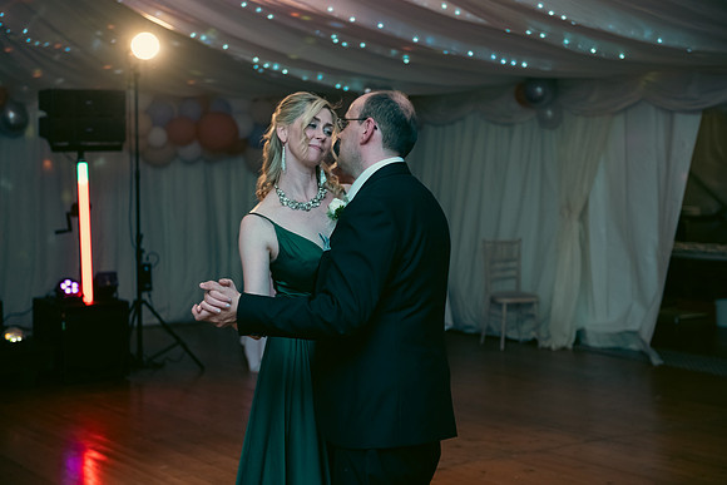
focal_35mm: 62
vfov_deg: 21.9
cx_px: 364
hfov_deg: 32.4
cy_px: 242
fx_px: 1252
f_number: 3.5
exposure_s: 1/160
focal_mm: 62
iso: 800
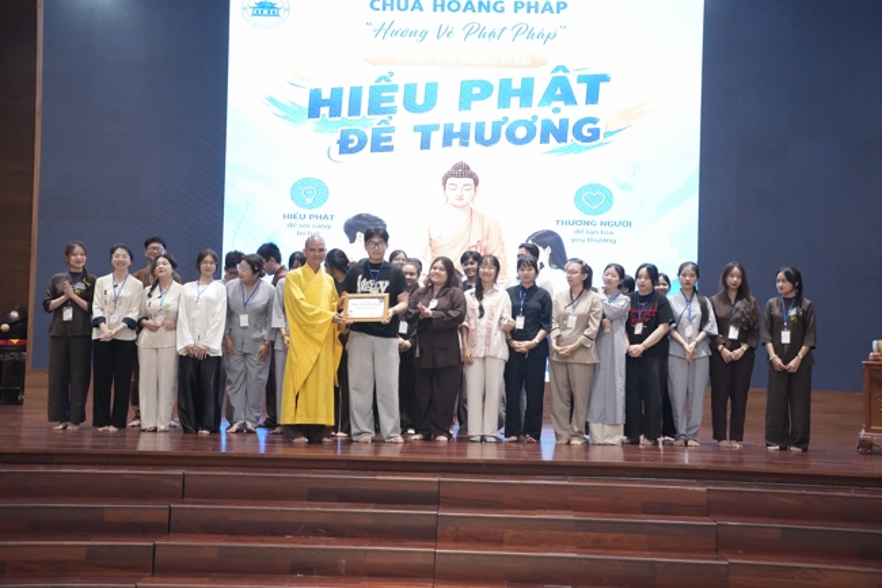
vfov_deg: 29.8
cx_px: 441
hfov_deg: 43.6
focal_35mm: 45
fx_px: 1102
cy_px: 294
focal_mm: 45
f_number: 4
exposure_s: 1/125
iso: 5000
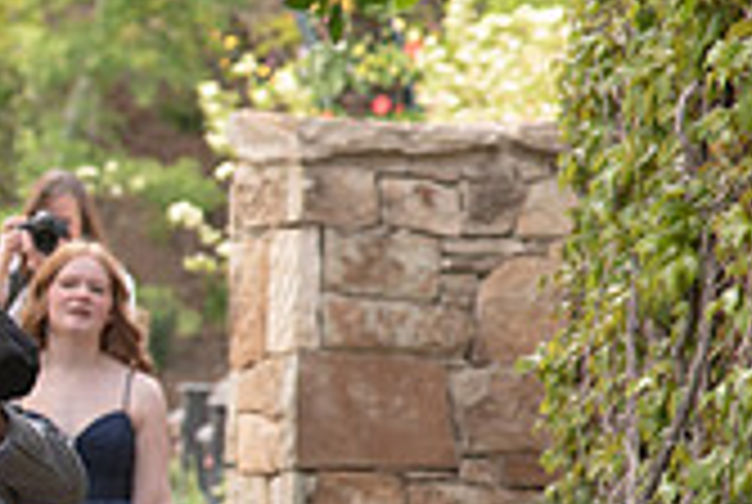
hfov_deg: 5.3
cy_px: 389
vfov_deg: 3.6
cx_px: -401
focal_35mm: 388
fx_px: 8119
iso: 400
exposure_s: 1/125
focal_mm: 112
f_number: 5
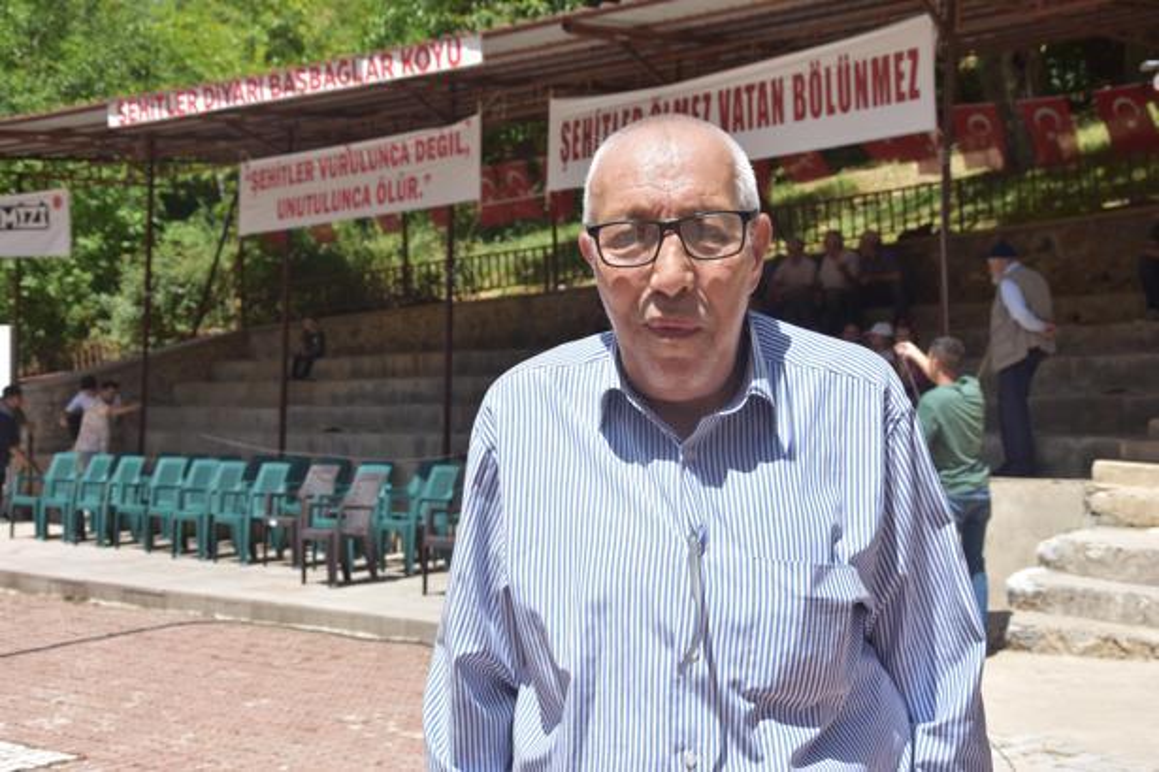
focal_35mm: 51
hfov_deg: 38.9
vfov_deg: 26.5
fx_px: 1642
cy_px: 386
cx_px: 580
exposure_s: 1/500
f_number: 8
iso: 200
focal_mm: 34
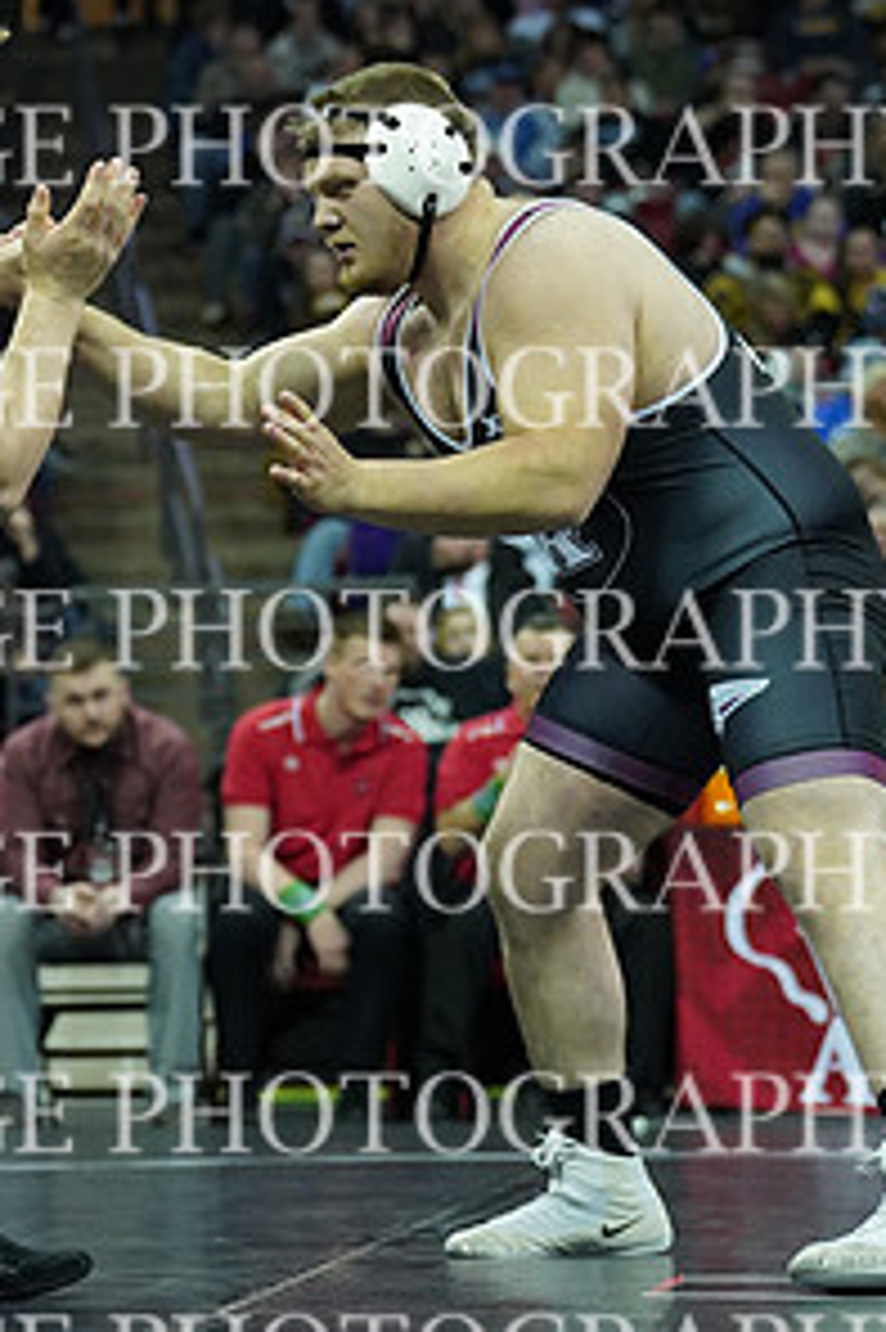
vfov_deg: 13.6
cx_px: 79
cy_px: 508
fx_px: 5581
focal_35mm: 151
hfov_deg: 9.0
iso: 6400
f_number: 2.8
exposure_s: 1/1250
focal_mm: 77
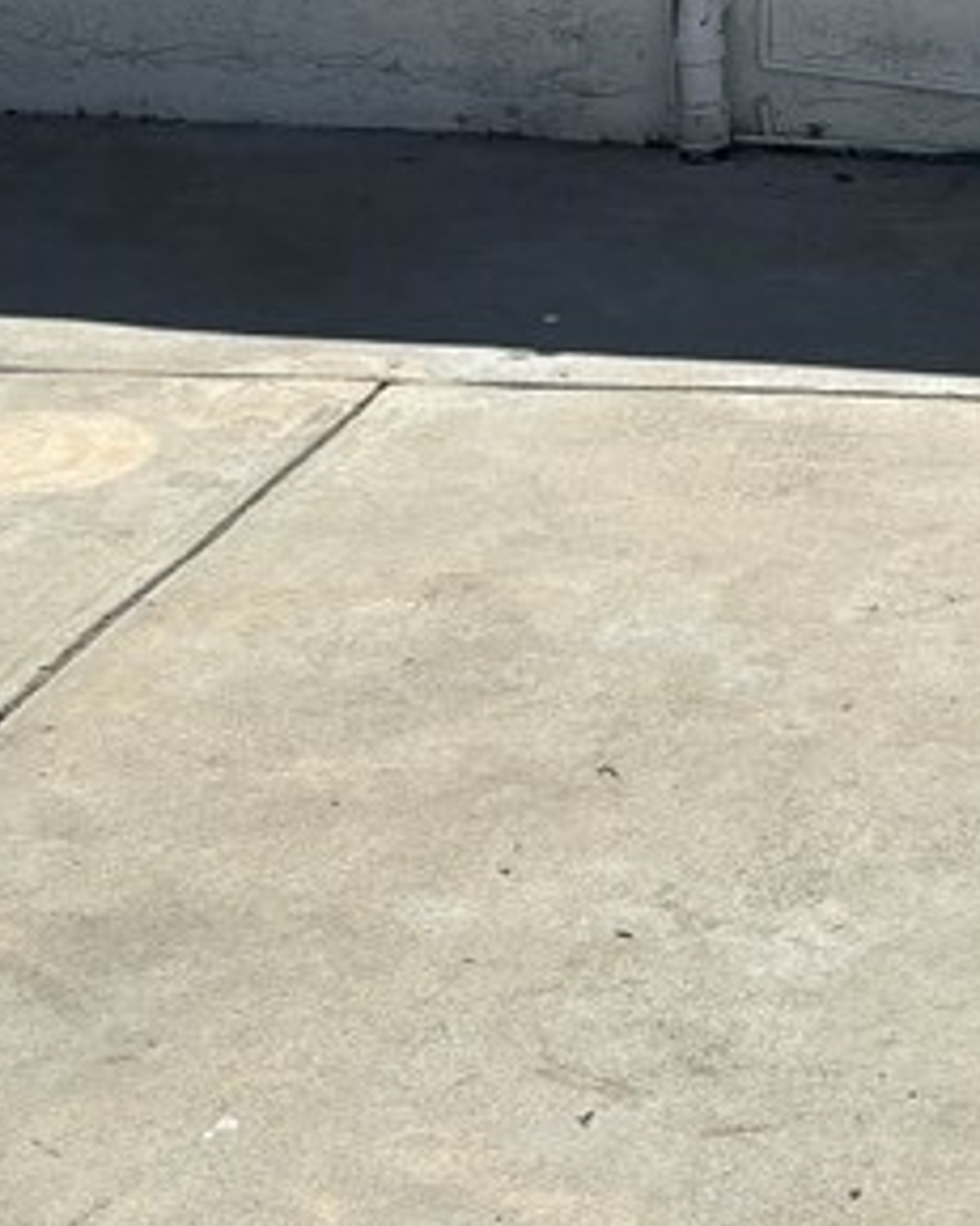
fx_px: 3265
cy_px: -165
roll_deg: +0.8
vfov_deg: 20.2
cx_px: 899
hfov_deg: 16.8
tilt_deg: -5.9
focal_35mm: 90
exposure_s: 1/4854
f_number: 1.6
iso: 50
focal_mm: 5.96
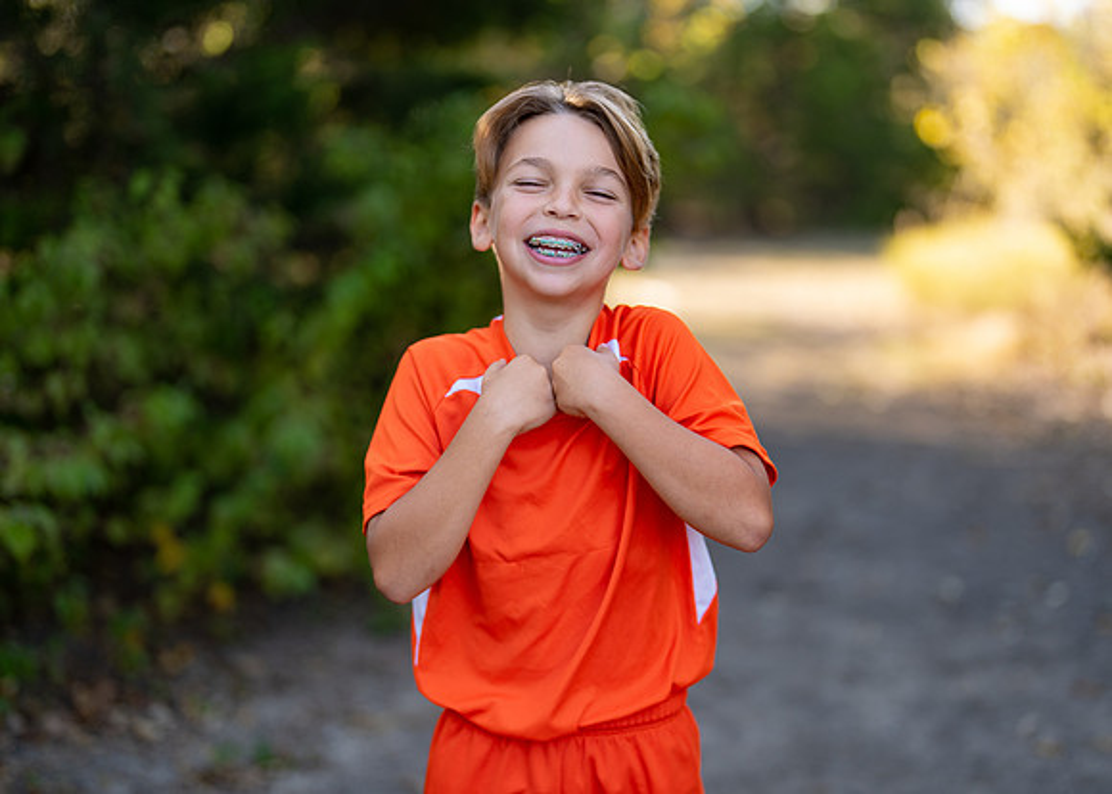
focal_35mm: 54
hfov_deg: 36.1
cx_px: 604
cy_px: 404
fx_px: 1707
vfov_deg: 26.2
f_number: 1.2
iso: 100
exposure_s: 1/800
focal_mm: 50
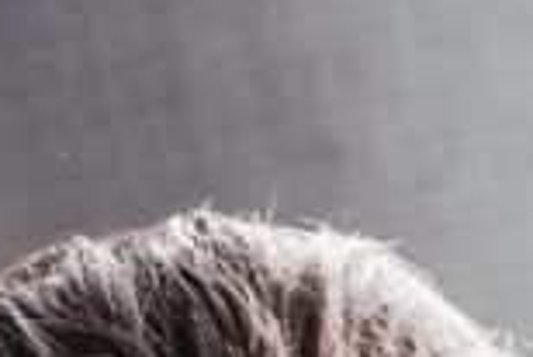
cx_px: 886
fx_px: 8358
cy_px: 1172
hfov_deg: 3.6
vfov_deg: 2.4
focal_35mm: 564
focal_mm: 85
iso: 320
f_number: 2.5
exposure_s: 1/160
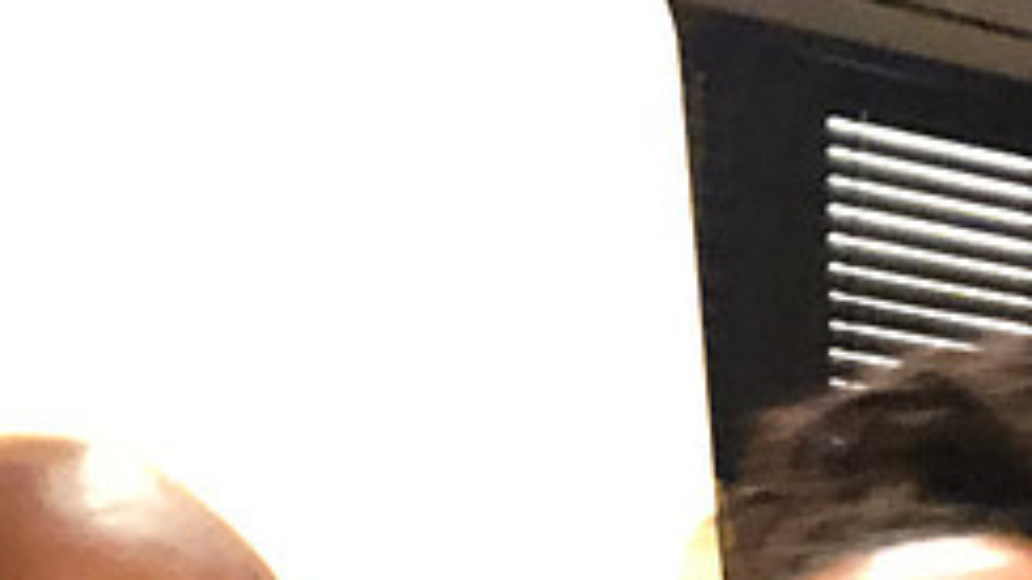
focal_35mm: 83
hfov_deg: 25.5
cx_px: 668
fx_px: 2270
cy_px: 1025
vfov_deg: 13.2
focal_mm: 2.87
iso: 1250
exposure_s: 1/15
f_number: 2.2
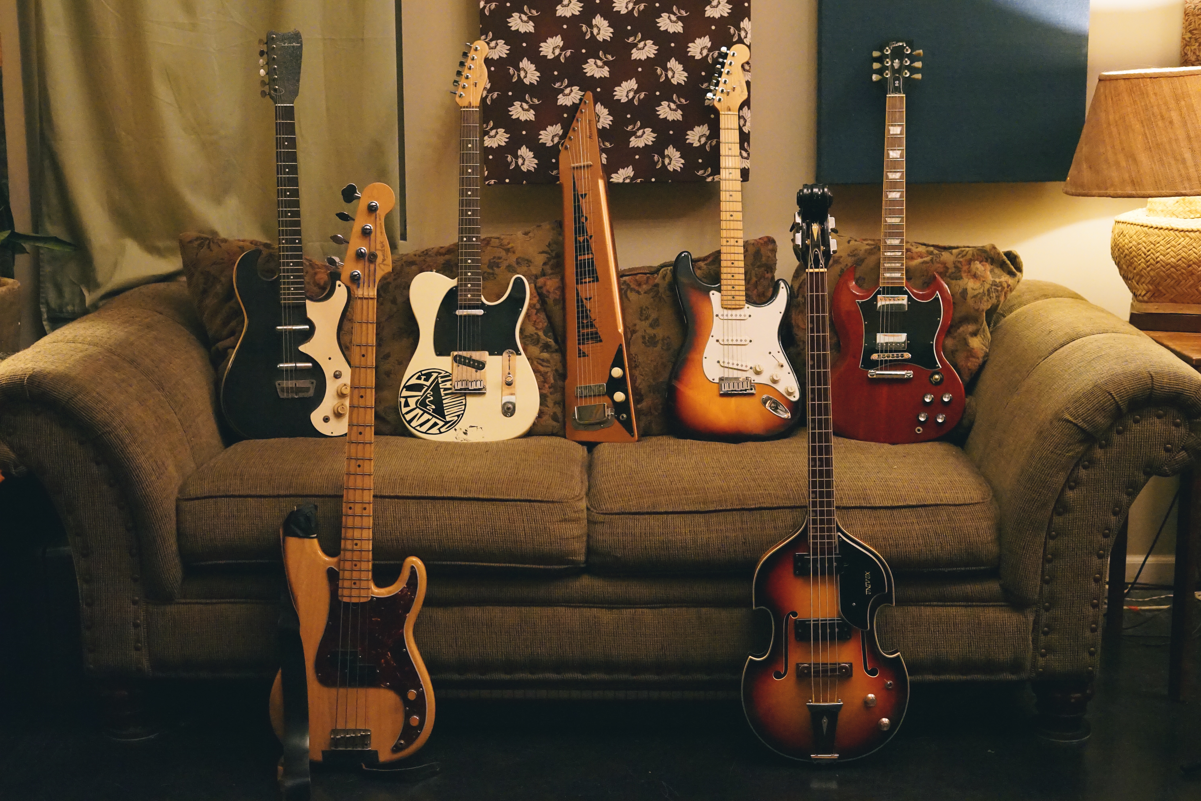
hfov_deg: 39.6
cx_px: 600
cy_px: 400
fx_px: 1668
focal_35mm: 50
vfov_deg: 27.0
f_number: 4
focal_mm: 50
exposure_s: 1/60
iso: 12800
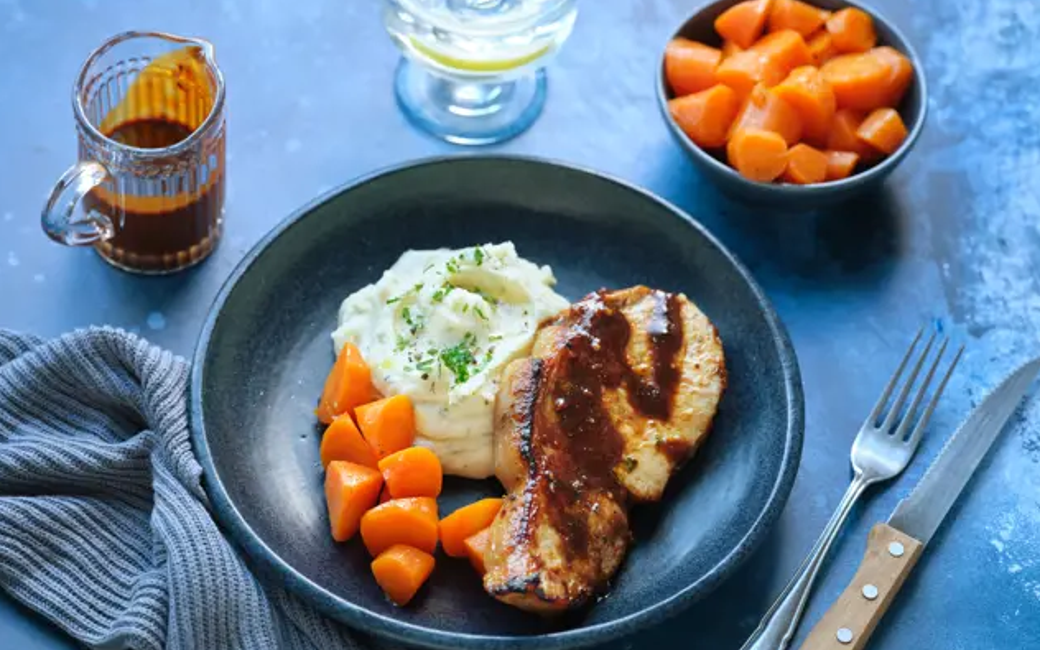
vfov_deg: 12.8
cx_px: 522
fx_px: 2891
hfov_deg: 20.4
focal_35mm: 102
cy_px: 323
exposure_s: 1/30
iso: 640
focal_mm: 120
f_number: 5.6
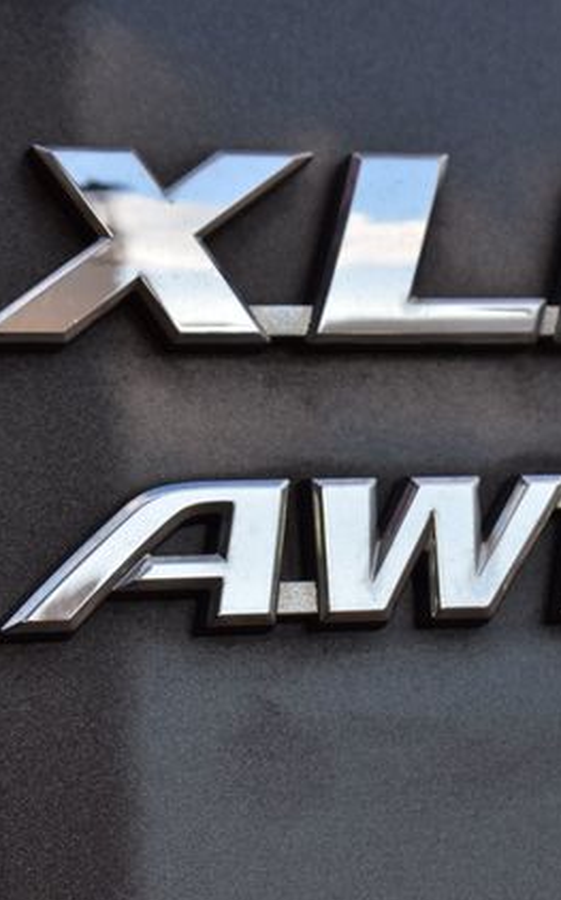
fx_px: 2843
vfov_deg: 18.0
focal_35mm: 116
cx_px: 369
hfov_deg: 11.3
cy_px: 450
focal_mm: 50
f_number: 10
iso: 400
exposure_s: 1/160
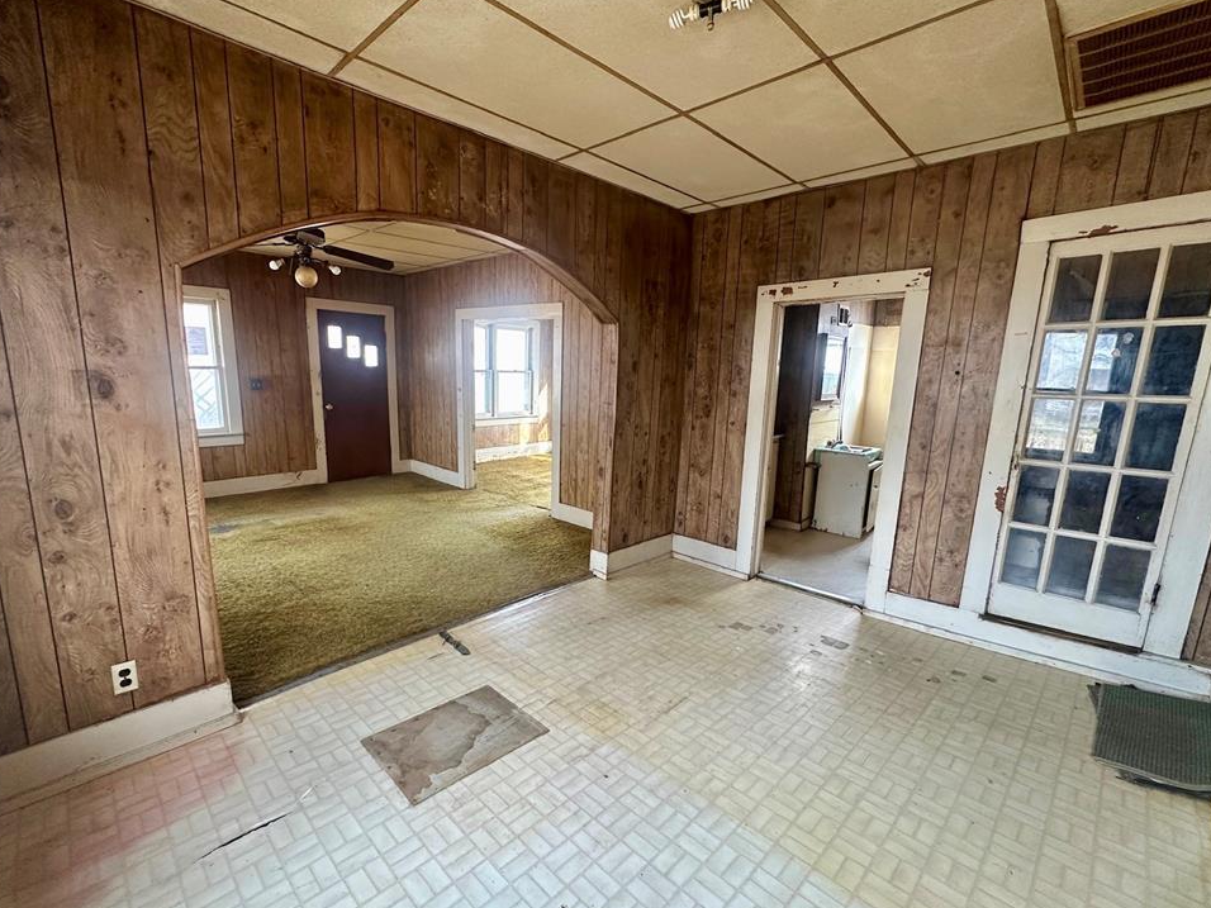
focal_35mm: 15
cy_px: 471
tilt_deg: -11.3
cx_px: 569
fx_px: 525
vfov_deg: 81.7
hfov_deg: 98.1
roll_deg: +1.4
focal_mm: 2.22
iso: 250
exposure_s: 1/99
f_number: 2.2
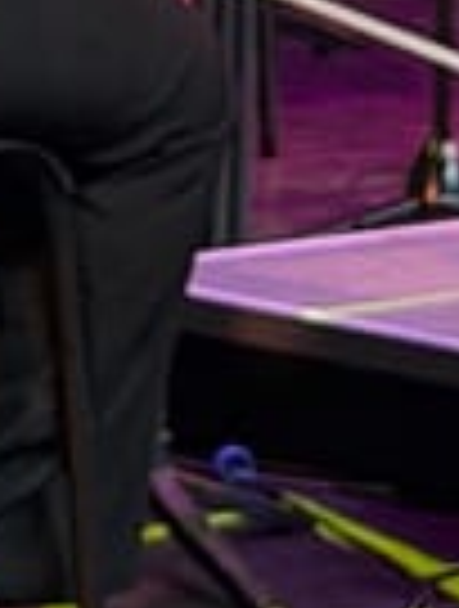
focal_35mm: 378
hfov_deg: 3.9
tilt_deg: +3.9
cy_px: -1369
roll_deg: -3.4
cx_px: -716
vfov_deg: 4.9
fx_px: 6652
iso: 160
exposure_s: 1/60
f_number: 1.78
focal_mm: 6.76
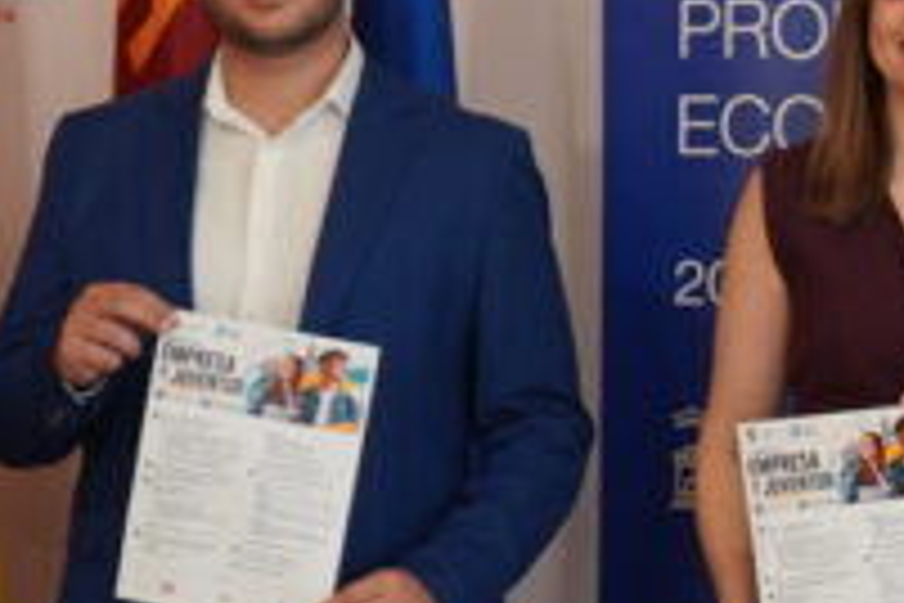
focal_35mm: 163
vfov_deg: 8.4
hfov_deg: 11.7
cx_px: 1579
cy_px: 515
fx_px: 4093
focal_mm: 32
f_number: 4
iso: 1000
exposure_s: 1/160
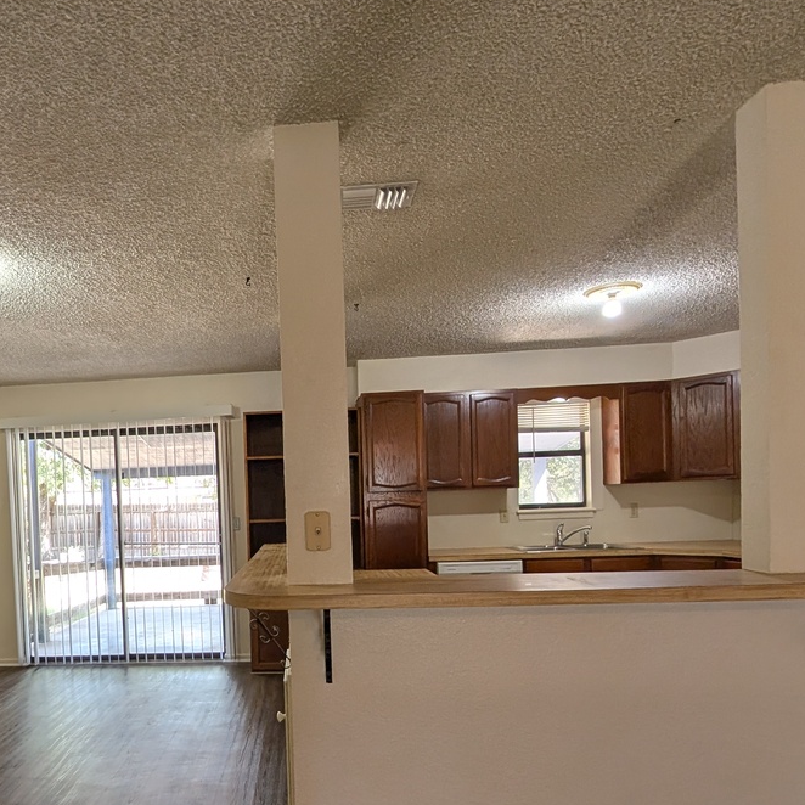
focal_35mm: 23
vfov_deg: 65.9
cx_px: 242
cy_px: 522
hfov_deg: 64.7
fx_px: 605
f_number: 1.7
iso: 120
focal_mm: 2.02
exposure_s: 1/120
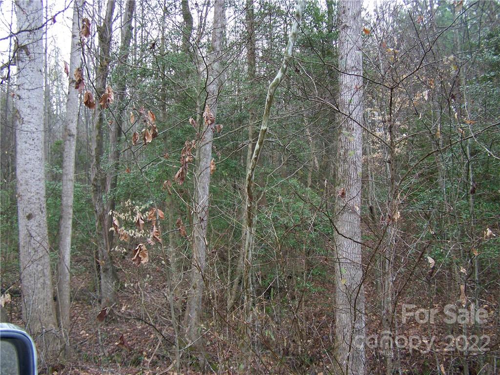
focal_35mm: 38
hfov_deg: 49.0
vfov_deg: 37.7
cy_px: 188
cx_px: 250
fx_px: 549
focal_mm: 6.3
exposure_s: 1/60
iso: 160
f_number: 2.8
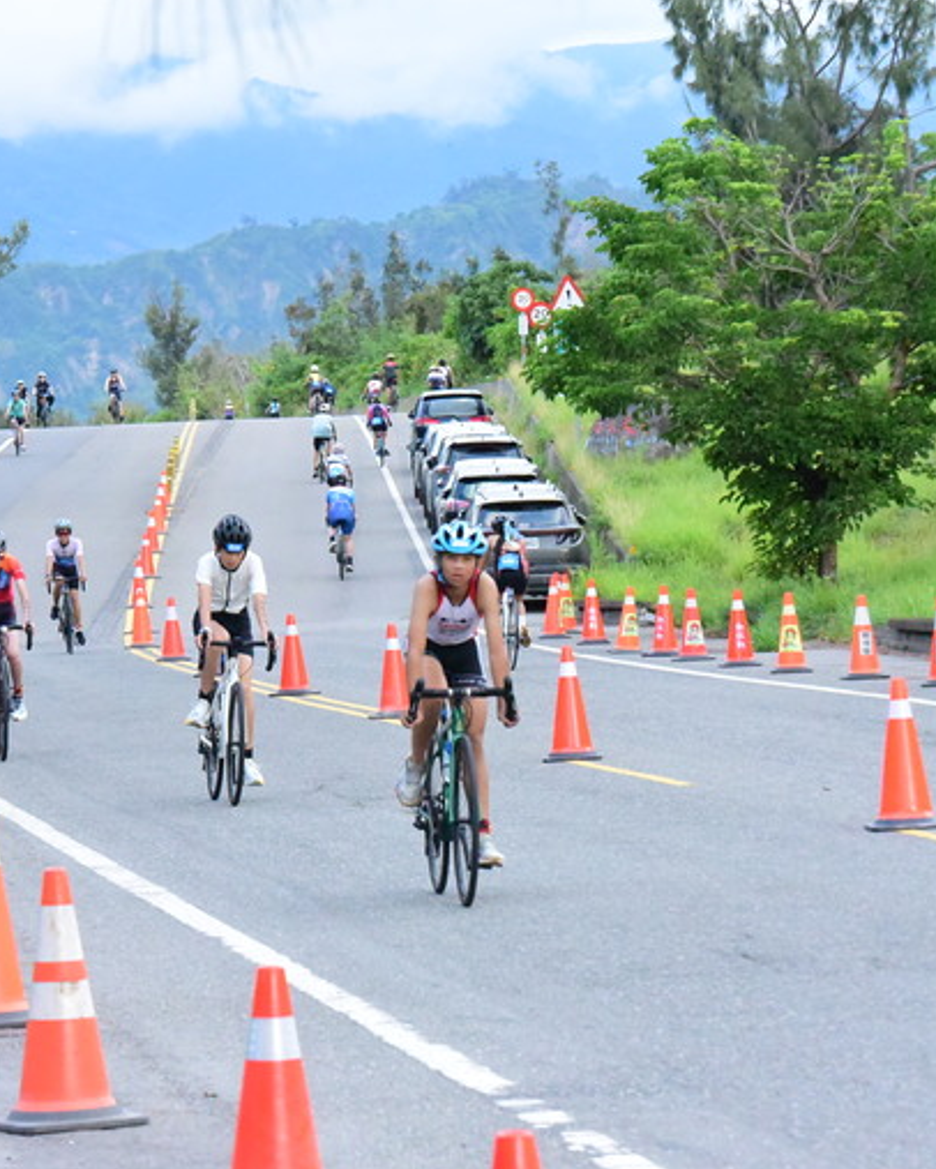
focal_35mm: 195
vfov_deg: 9.9
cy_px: 591
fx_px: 6748
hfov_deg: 7.9
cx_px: 480
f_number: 11
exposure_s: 1/2000
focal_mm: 135
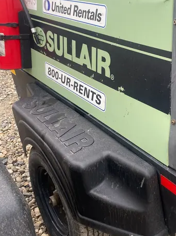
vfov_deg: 44.6
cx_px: 121
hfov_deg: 33.9
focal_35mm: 42
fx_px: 285
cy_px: 96
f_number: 1.8
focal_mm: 4.25
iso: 32
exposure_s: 1/260
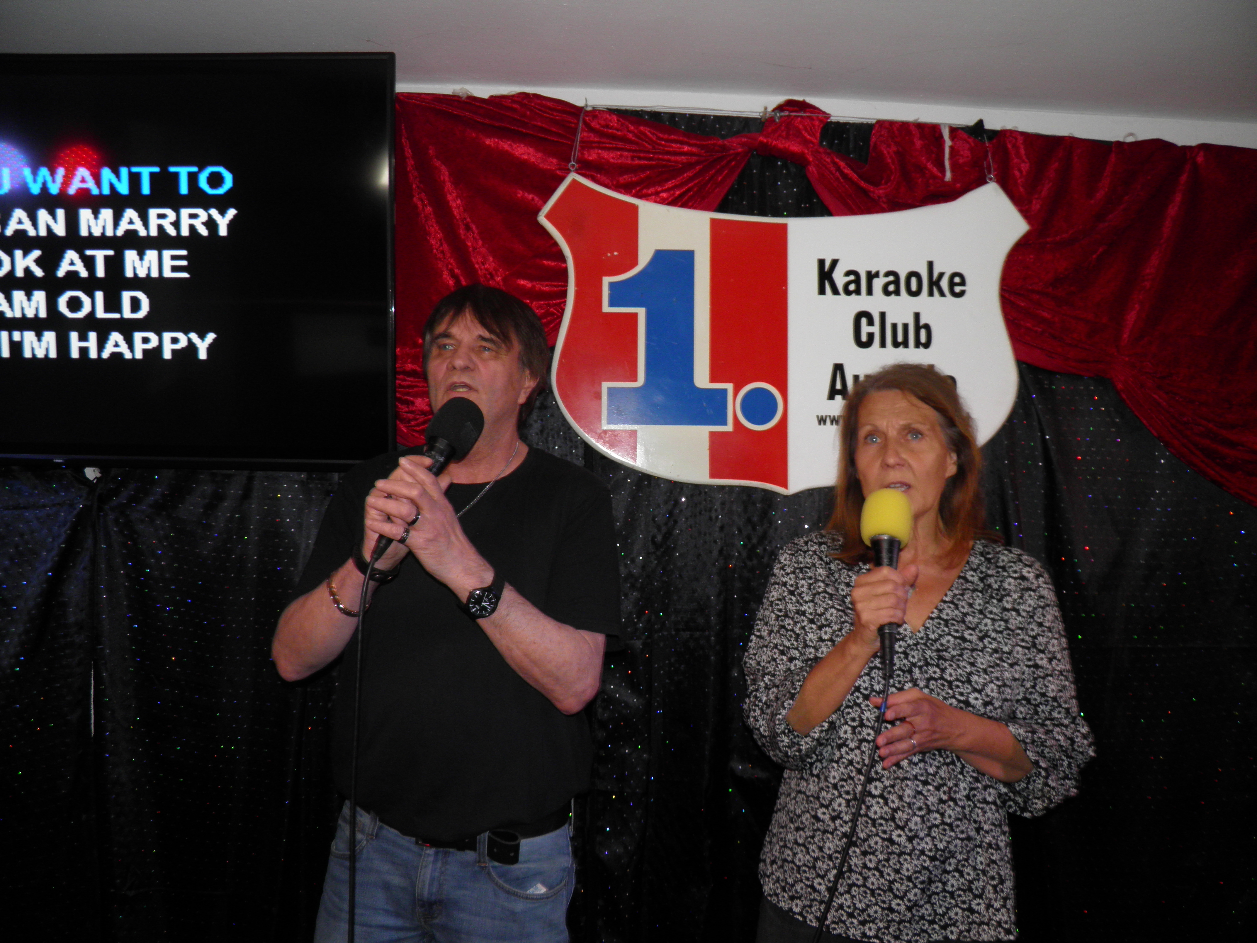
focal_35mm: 28
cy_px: 472
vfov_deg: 49.7
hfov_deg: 63.4
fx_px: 1017
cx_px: 628
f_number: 2.8
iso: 100
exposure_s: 1/30
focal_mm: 4.9
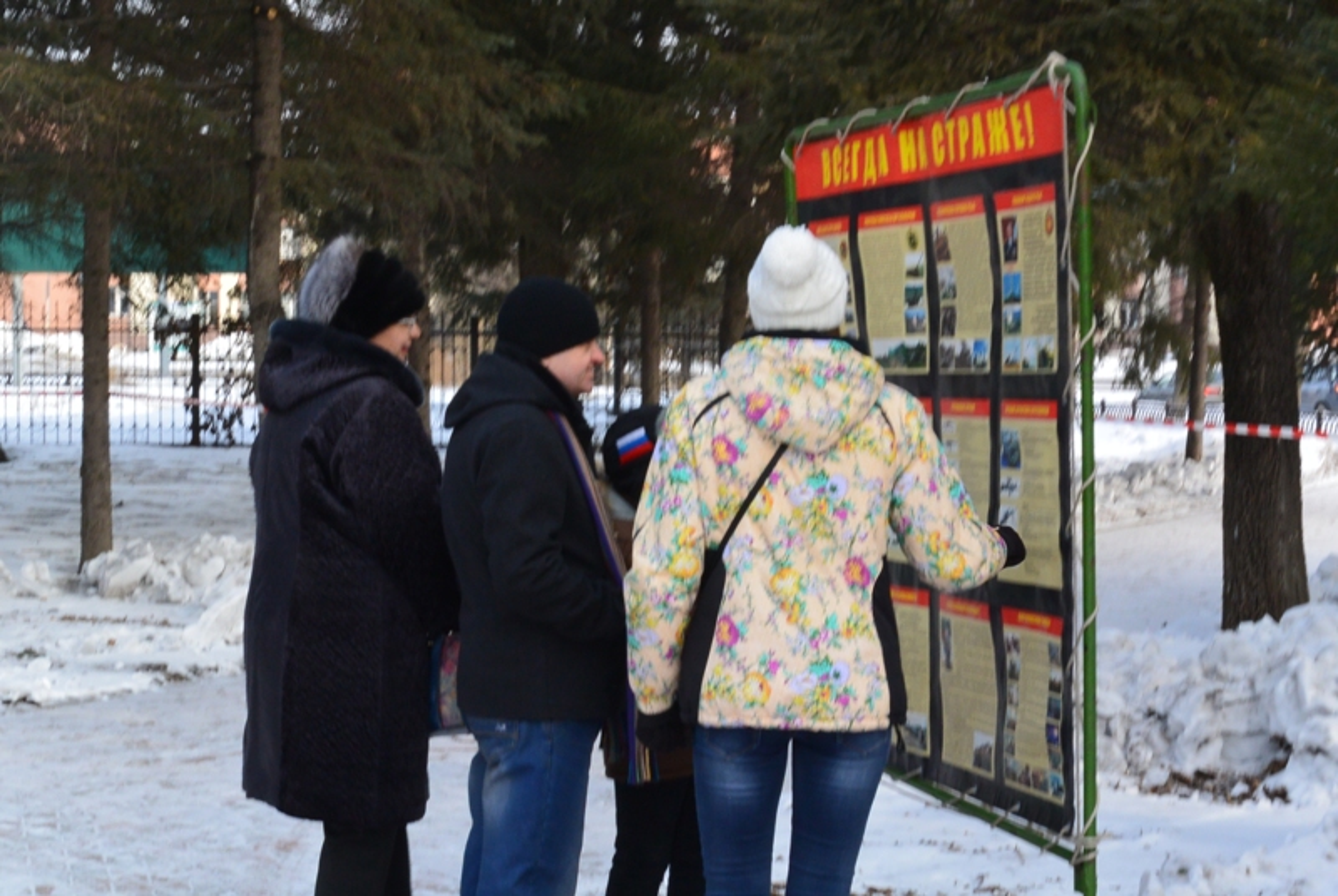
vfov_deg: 18.5
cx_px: 669
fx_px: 2754
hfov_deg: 27.3
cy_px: 448
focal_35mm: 74
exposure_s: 1/80
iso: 400
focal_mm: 27.5
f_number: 5.6
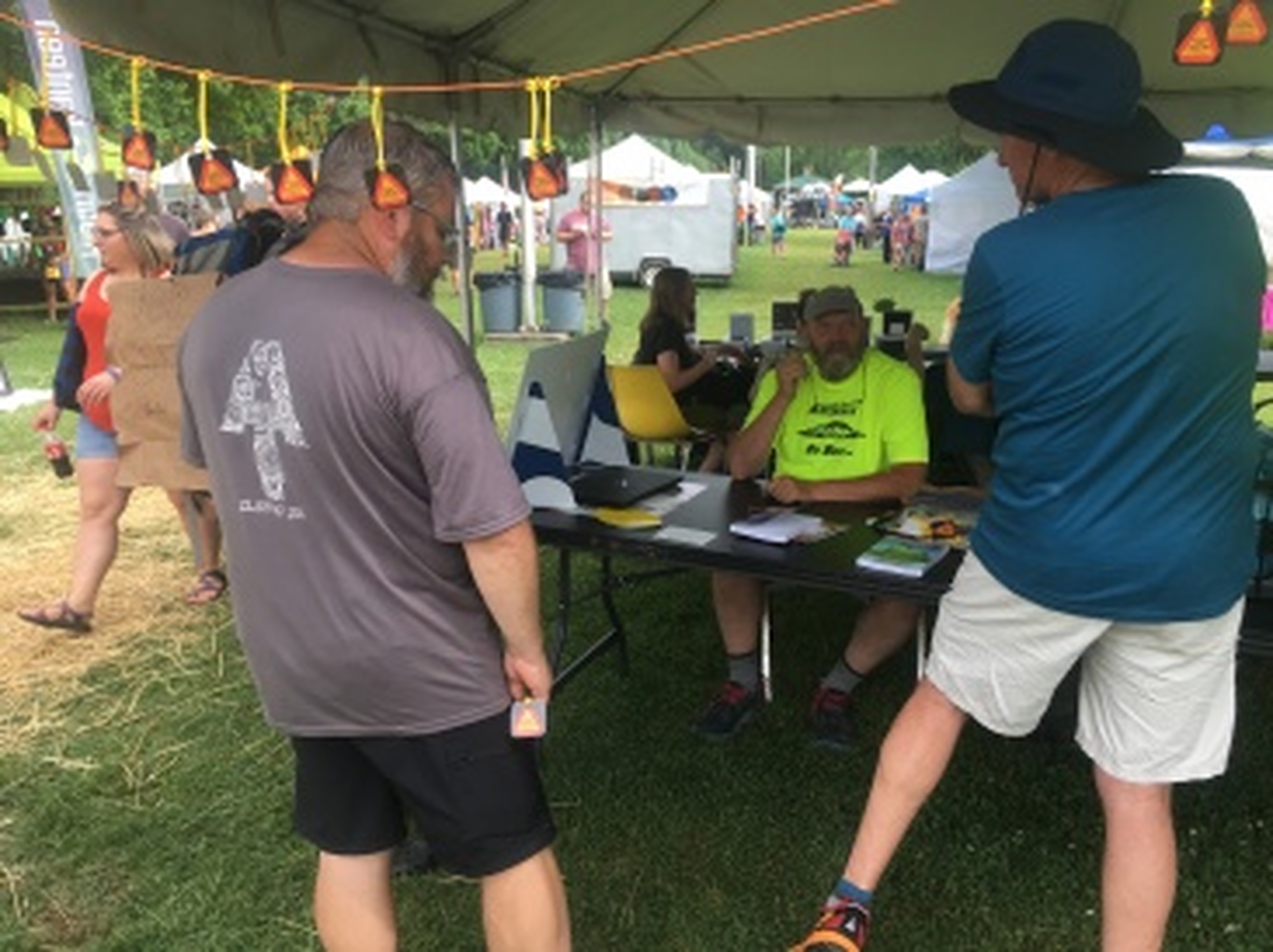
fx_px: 1066
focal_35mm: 29
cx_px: 636
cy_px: 476
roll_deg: +1.2
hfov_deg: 61.7
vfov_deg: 48.2
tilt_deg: -13.0
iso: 25
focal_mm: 4.15
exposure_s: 1/120
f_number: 2.2
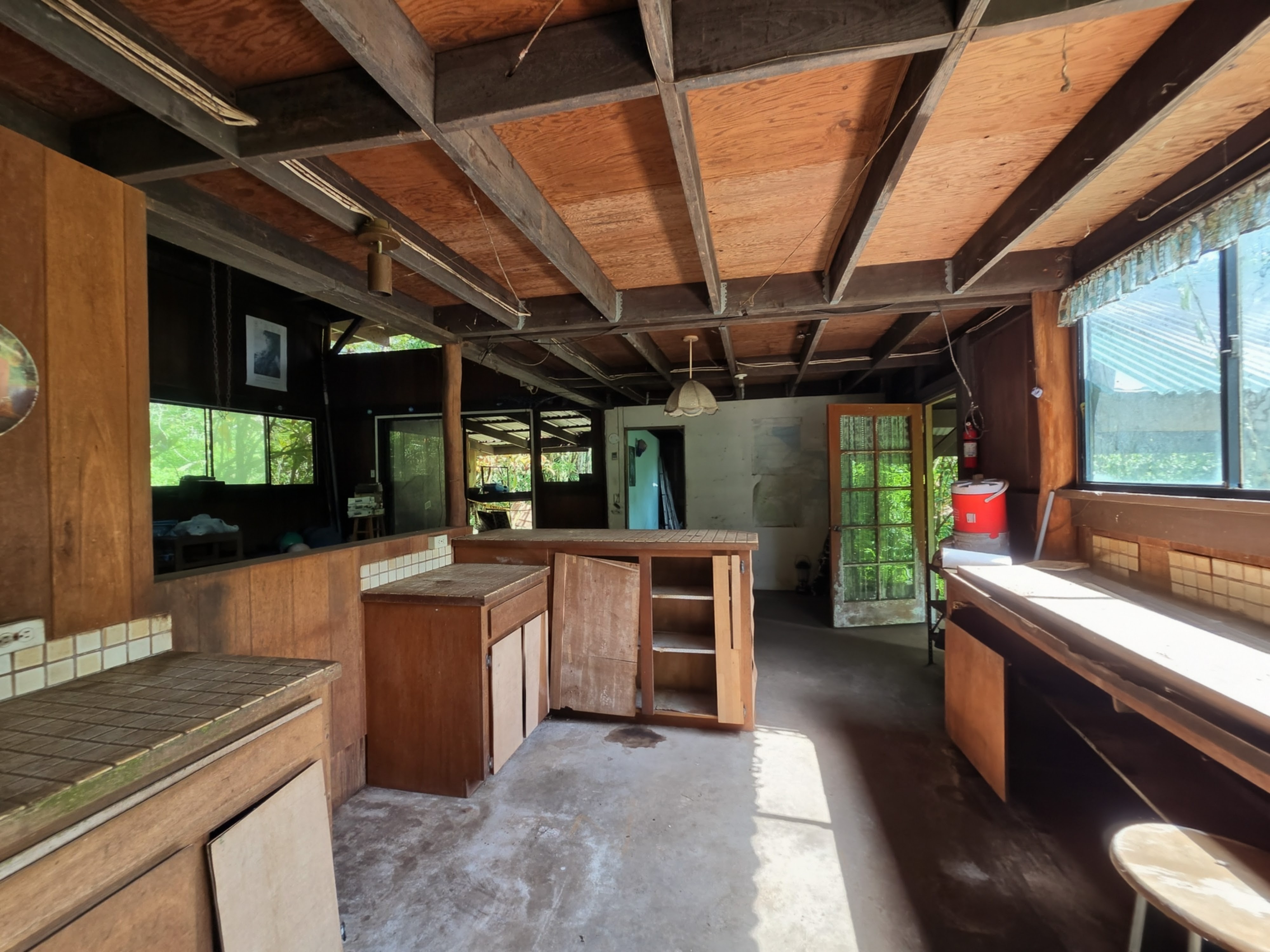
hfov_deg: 106.2
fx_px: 477
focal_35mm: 13
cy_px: 476
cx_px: 635
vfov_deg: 89.9
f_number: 2.2
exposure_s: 1/120
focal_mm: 2.2
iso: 125
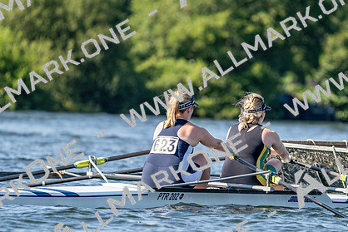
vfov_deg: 2.4
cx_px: 223
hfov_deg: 3.5
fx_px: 5628
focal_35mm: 582
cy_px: 130
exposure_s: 1/1600
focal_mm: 419
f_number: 6.3
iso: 500
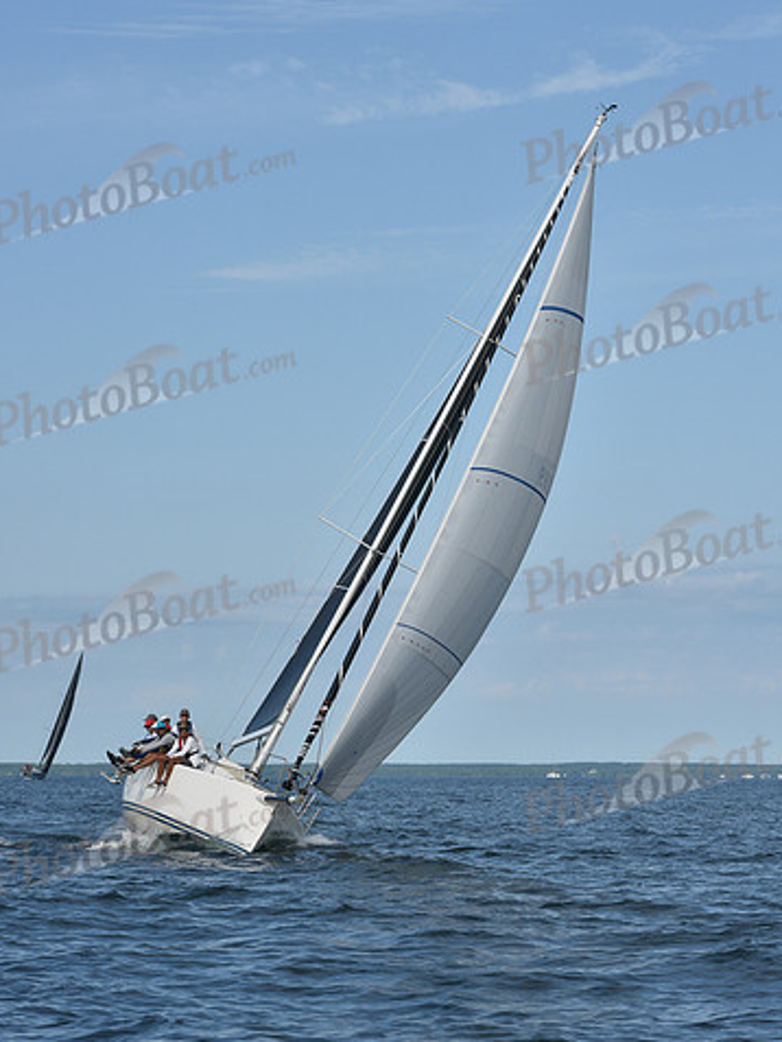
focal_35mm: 117
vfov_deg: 16.8
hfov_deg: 12.7
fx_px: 3523
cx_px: 410
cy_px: 474
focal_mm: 100
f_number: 11
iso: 320
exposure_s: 1/1000
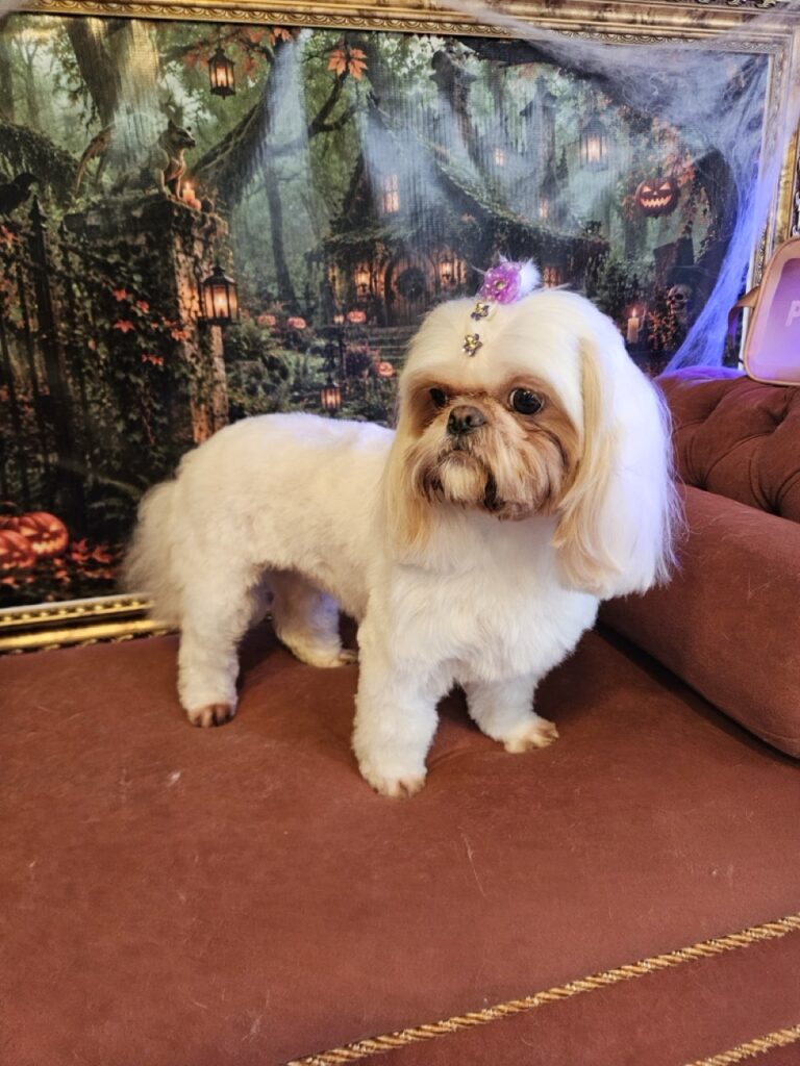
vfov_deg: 73.9
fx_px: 709
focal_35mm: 23
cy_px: 533
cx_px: 400
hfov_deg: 58.9
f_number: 1.8
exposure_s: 1/120
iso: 640
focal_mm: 5.4
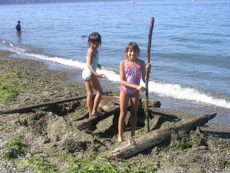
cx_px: 115
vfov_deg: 26.1
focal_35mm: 56
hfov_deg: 34.3
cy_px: 86
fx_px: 372
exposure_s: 1/138
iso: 50
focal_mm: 8.5
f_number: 6.6
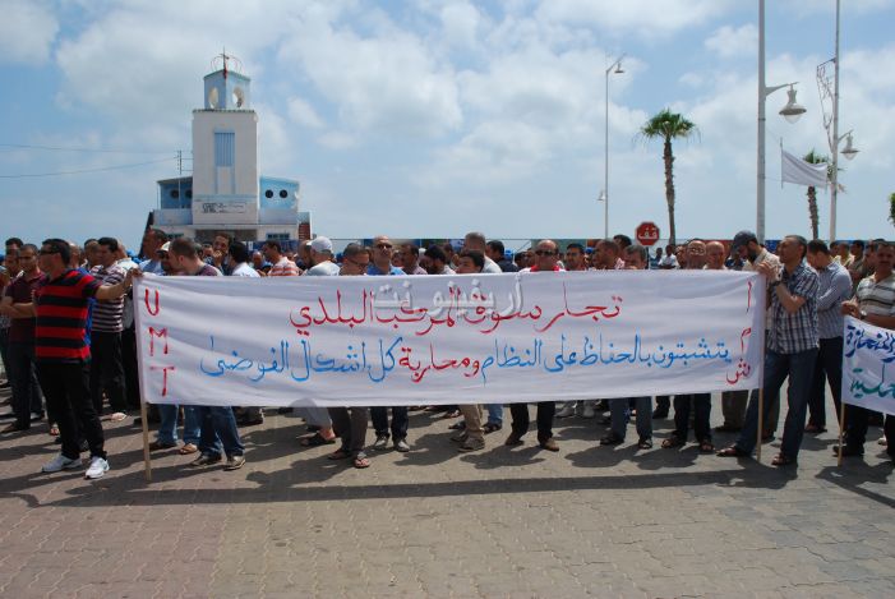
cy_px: 300
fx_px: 821
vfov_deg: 40.1
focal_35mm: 33
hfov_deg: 57.2
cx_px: 448
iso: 100
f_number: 9
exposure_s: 1/320
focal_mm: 22
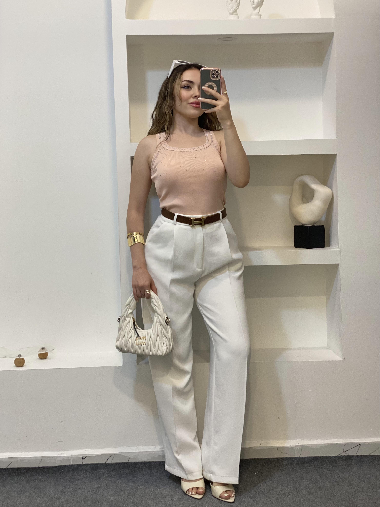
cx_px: 190
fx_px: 761
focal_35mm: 52
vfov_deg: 36.8
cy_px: 254
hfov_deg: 28.0
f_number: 2
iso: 125
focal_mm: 6
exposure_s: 1/100
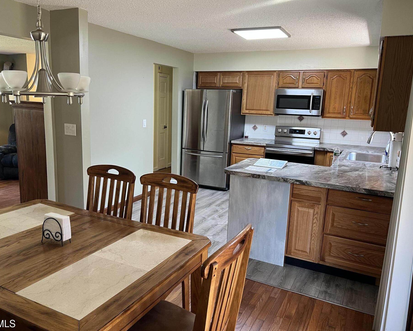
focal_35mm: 28
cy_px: 168
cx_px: 192
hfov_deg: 62.2
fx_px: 342
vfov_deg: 51.5
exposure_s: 1/60
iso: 125
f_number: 1.5
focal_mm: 5.7
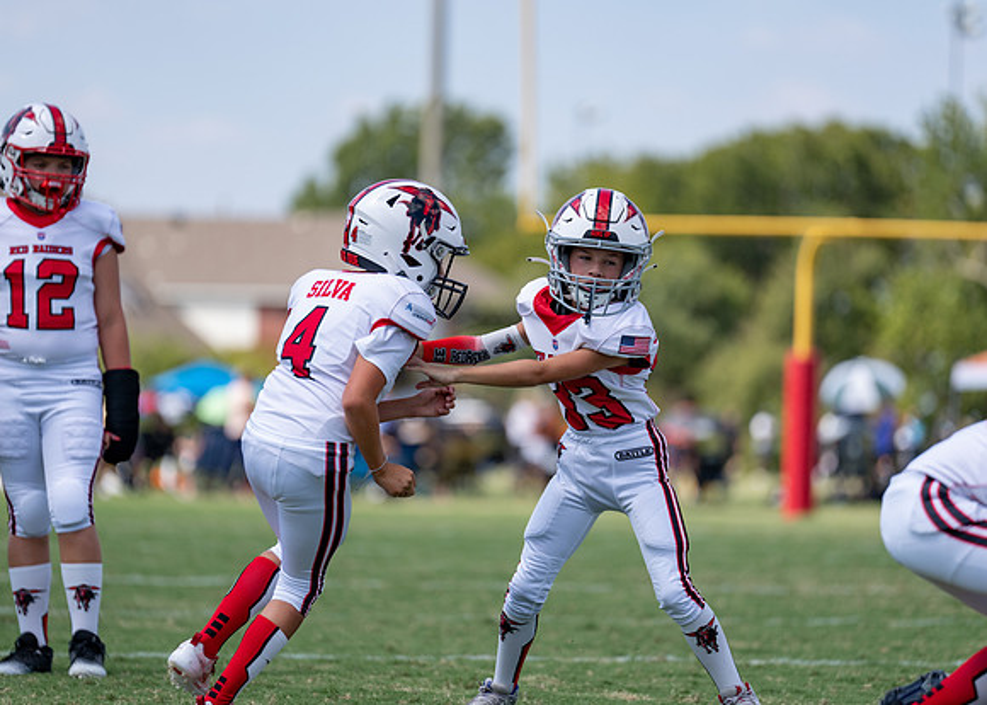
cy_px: 352
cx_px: 494
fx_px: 5923
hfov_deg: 9.5
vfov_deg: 6.8
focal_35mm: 211
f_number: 2.8
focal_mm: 200
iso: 200
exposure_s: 1/2500
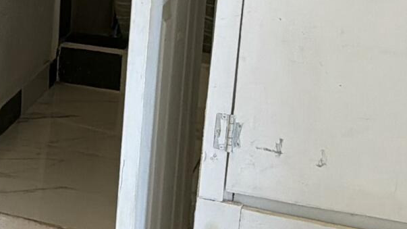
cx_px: -153
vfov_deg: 9.1
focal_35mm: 130
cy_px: -131
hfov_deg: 15.5
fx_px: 1403
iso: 250
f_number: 1.78
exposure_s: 1/60
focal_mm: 6.76
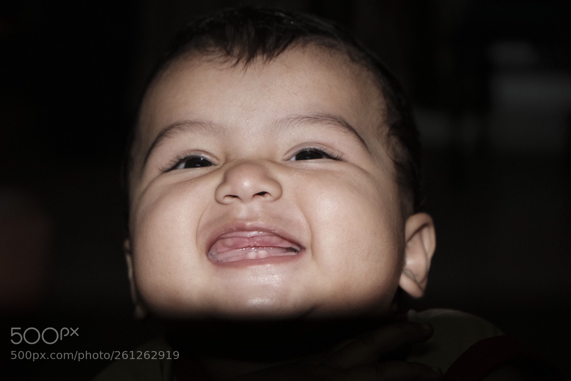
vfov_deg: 16.1
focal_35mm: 85
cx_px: 280
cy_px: 189
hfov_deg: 23.9
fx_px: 1348
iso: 2000
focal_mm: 55
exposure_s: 1/500
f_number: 4.5
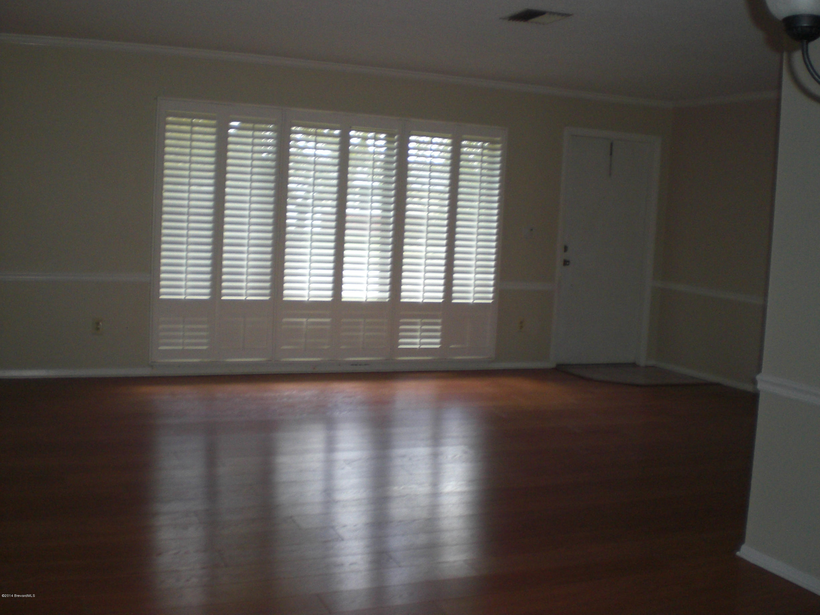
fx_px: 900
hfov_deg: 49.0
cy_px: 308
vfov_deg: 37.7
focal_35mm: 38
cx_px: 410
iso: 200
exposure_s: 1/30
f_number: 3.1
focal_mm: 6.3
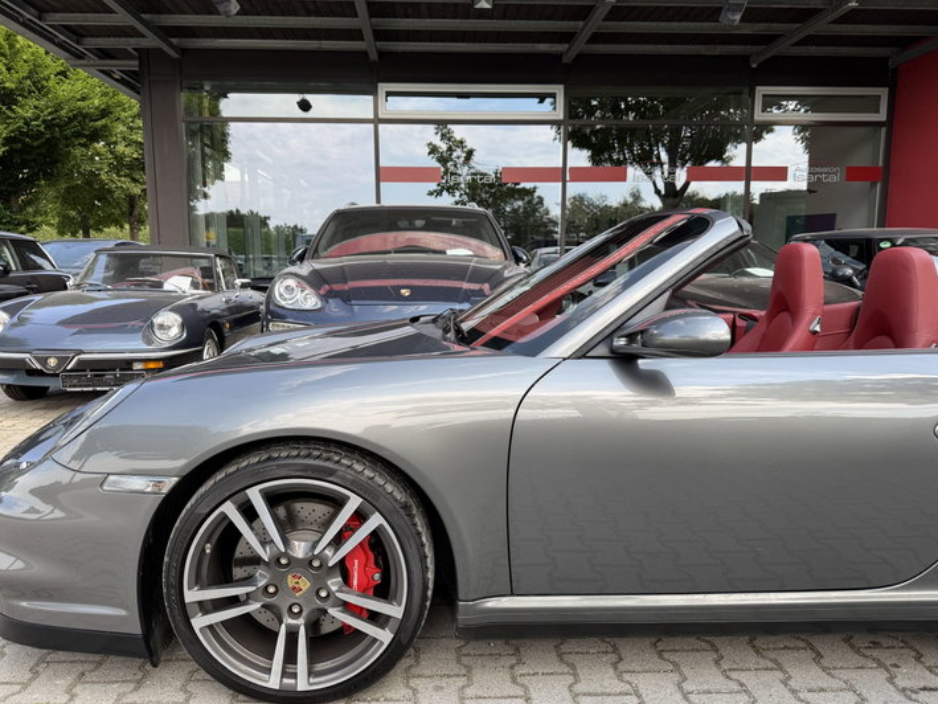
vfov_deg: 53.1
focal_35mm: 26
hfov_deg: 67.3
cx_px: 466
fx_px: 705
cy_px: 367
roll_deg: +0.5
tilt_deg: -8.7
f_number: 1.78
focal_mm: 6.76
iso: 80
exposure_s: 1/671
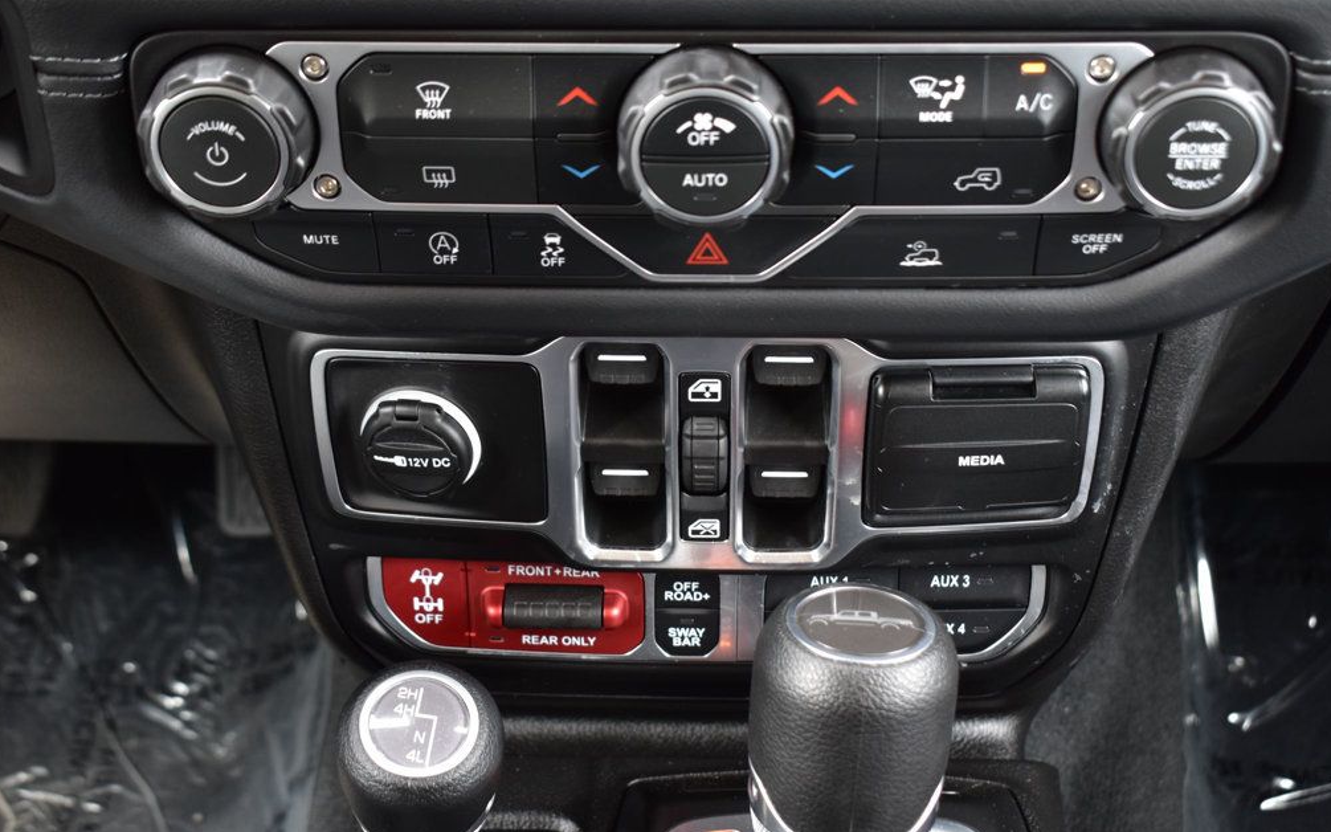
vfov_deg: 23.7
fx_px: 1978
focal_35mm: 55
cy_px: 441
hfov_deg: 37.2
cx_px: 669
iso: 400
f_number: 6.3
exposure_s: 1/20
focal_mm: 35
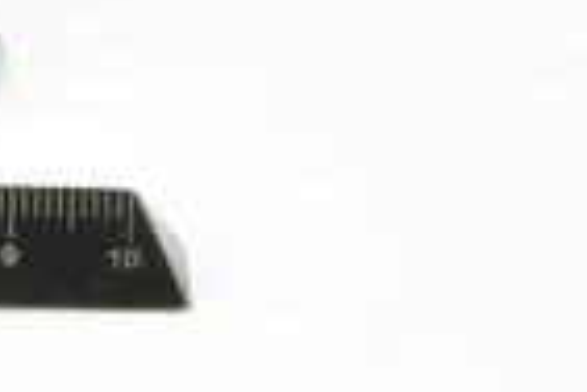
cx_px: -466
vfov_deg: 4.5
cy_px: -33
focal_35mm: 306
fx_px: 4989
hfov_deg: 6.6
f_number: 36
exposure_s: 1/2
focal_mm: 60
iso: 100
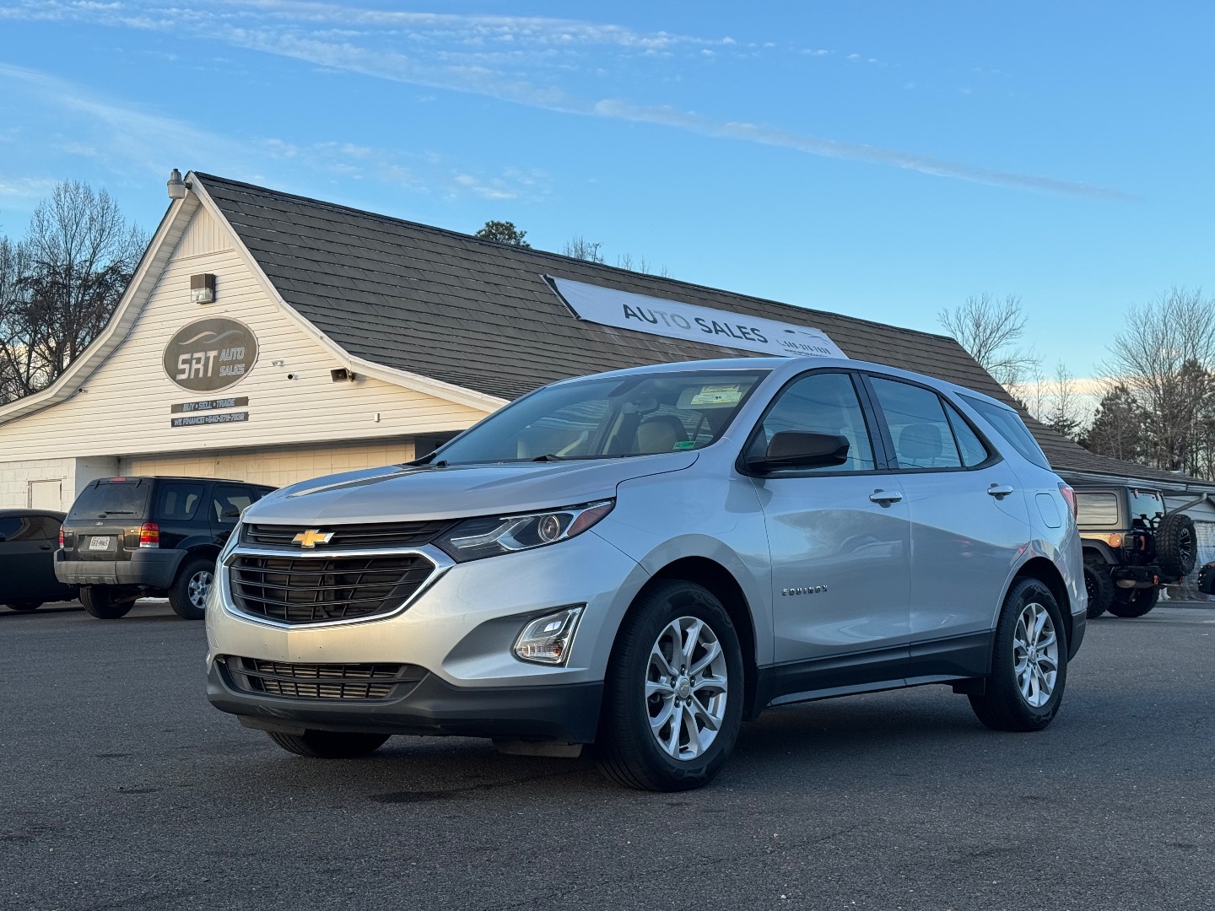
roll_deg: +0.2
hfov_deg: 39.7
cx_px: 608
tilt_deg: +2.1
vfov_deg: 30.3
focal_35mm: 48
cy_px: 456
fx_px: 1685
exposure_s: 1/470
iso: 64
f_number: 1.78
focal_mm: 6.76
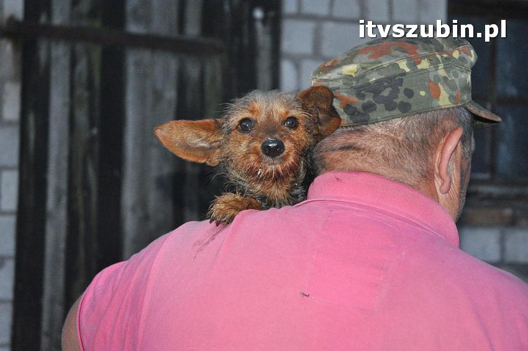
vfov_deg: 16.2
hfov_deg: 24.2
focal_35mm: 84
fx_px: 1231
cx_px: 264
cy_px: 176
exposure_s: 1/60
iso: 2500
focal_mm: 56
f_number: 5.6
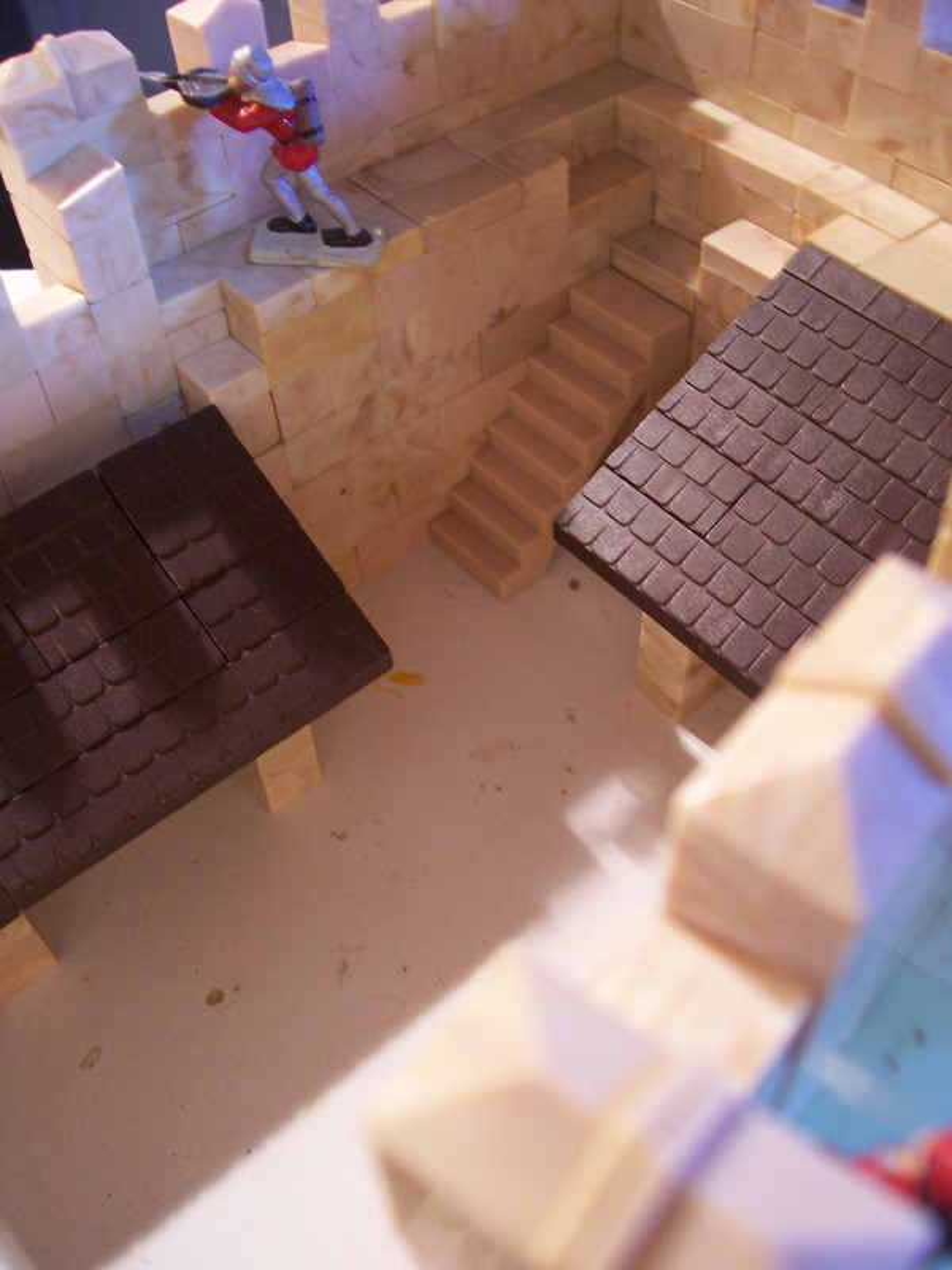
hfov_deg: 41.8
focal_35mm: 34
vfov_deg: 54.0
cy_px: 635
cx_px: 476
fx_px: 1247
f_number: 2.7
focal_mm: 5.6
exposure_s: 1/10
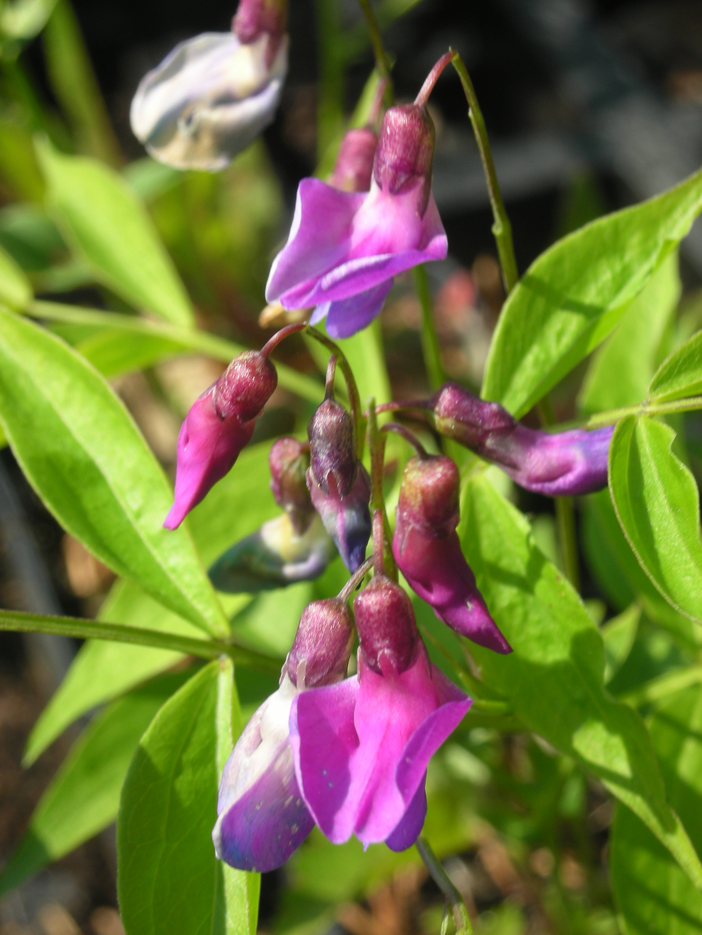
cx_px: 351
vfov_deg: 18.7
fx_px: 2839
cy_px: 468
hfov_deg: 14.1
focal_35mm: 105
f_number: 5.4
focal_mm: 17.4
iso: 50
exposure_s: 1/145
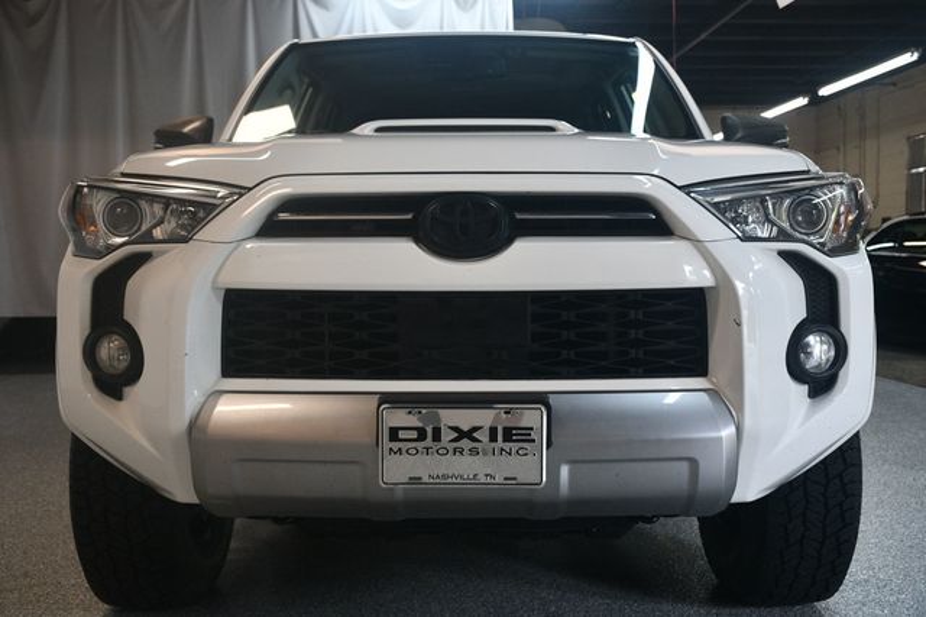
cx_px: 463
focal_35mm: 39
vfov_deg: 34.2
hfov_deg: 49.6
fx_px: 1003
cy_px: 308
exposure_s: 1/200
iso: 800
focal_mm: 26
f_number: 3.8
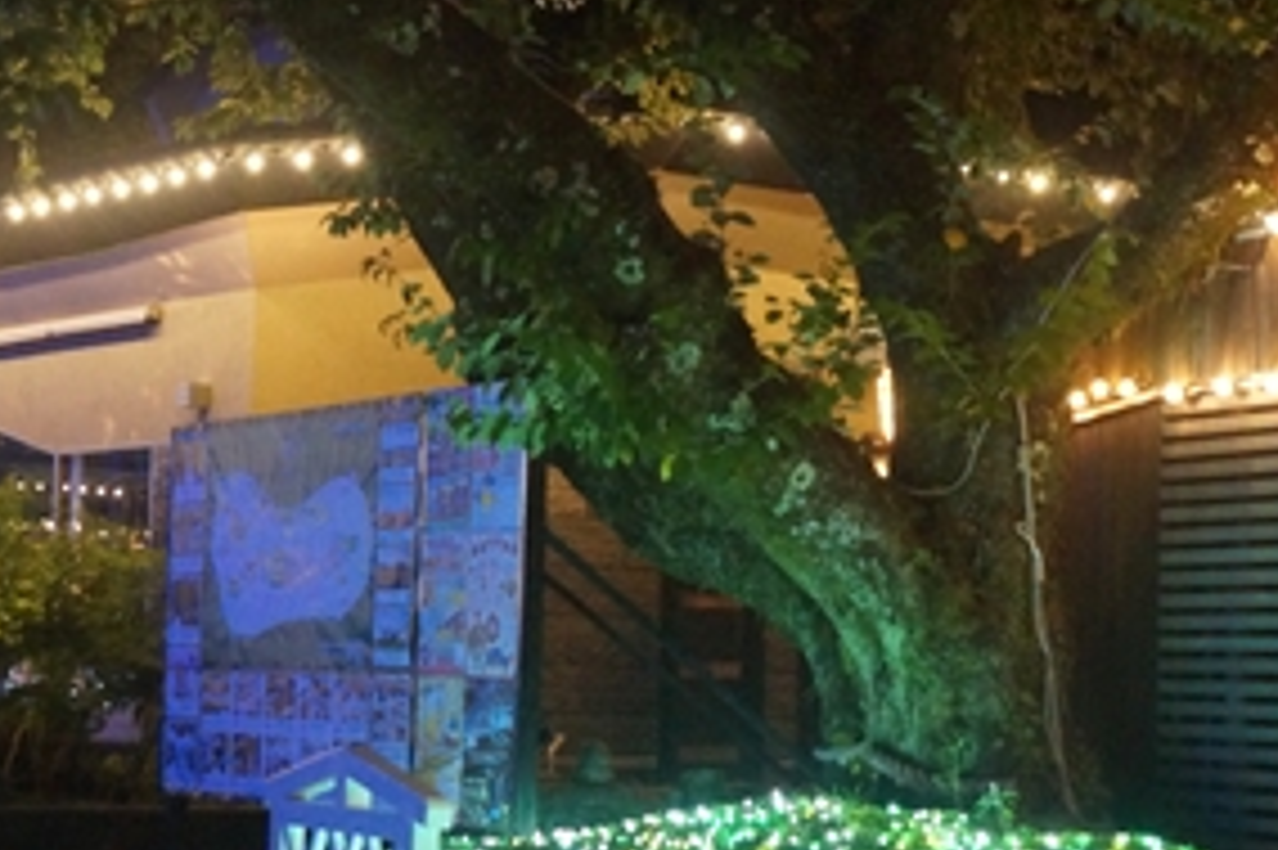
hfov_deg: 23.1
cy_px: 499
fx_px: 3122
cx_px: 518
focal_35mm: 88
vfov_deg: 15.5
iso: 3200
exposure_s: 1/50
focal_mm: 26
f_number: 4
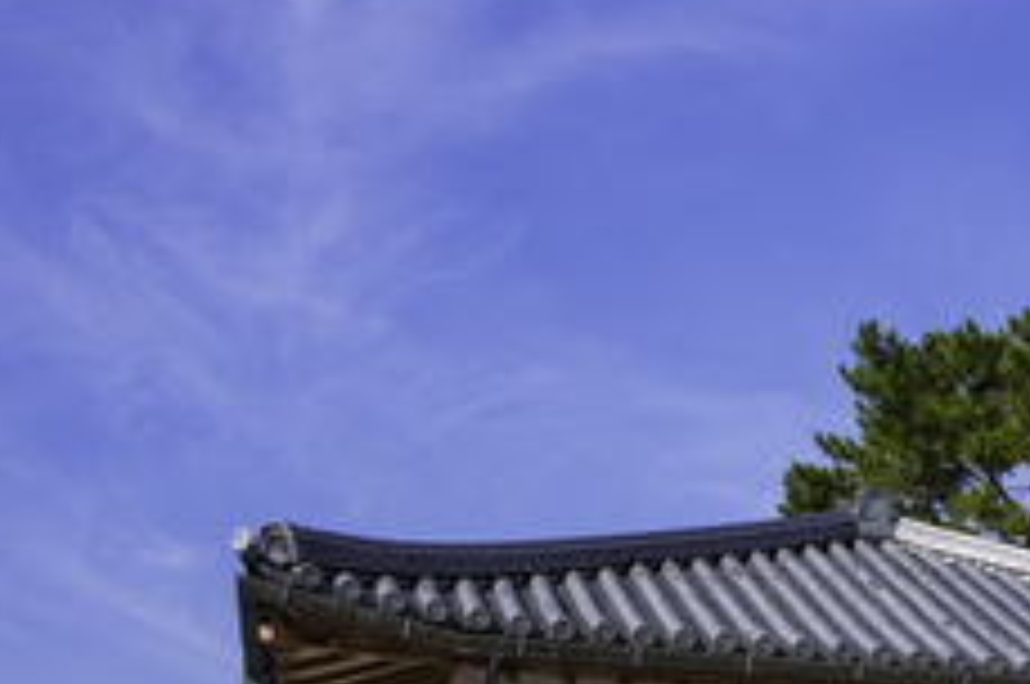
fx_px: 2800
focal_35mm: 98
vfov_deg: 13.5
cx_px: 1367
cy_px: 824
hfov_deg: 19.2
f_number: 10
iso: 100
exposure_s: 1/125
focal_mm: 35
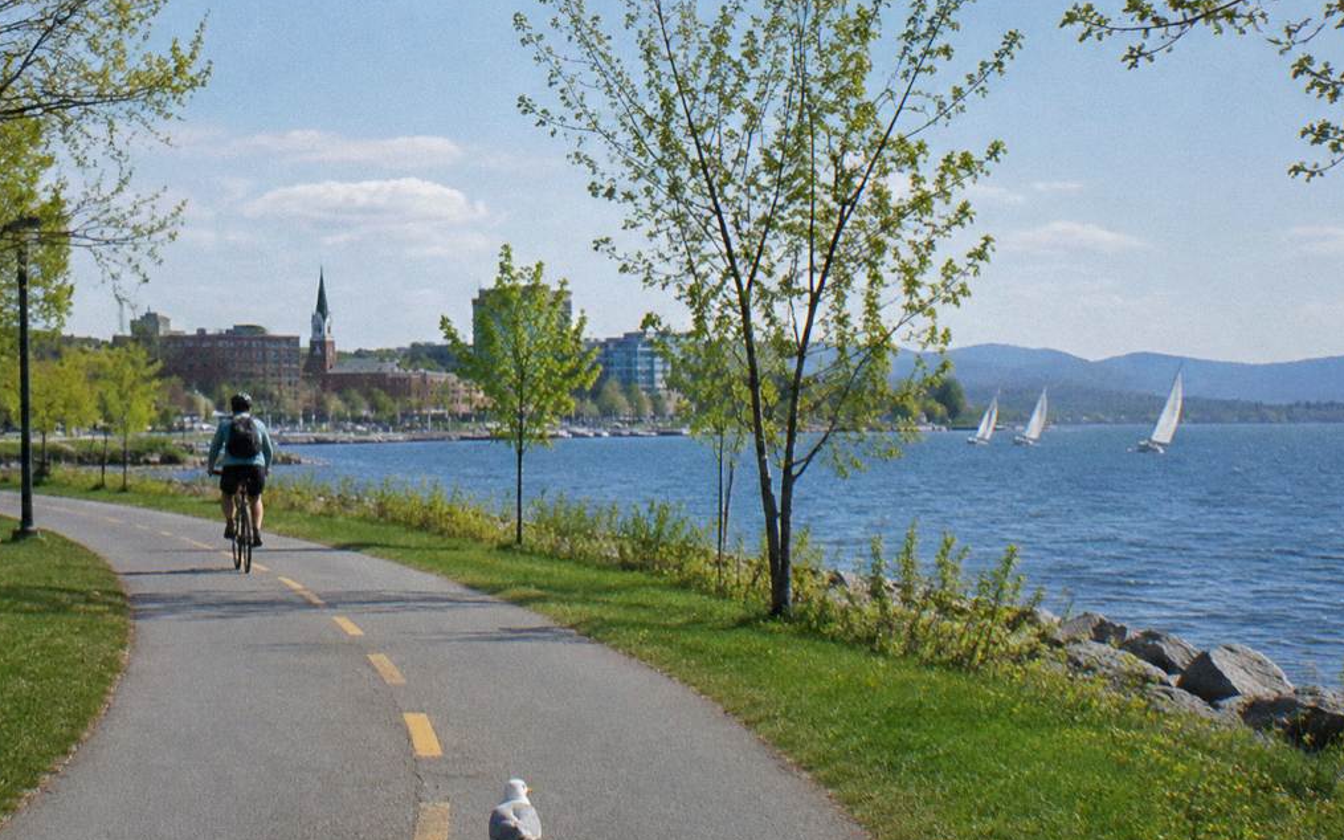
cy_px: 467
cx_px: 744
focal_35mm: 45
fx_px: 1648
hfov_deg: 44.3
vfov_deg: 28.6
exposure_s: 1/3200
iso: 320
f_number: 4
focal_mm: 35
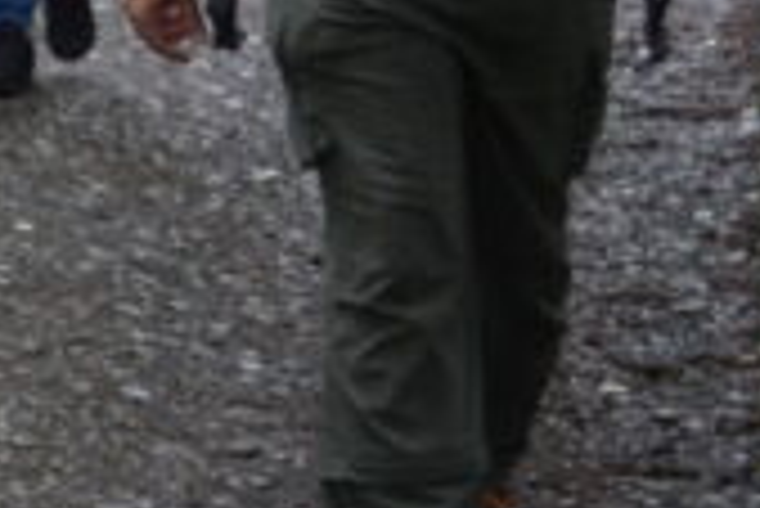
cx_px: -868
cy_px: -220
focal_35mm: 256
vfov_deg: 5.3
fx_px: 5409
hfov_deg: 7.6
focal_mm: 24
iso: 400
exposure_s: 1/60
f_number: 4
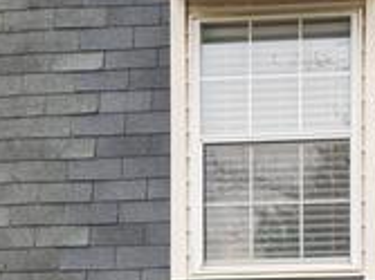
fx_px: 1851
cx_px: 440
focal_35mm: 171
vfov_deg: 8.3
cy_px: 528
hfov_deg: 11.4
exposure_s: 1/60
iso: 250
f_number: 10
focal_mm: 29
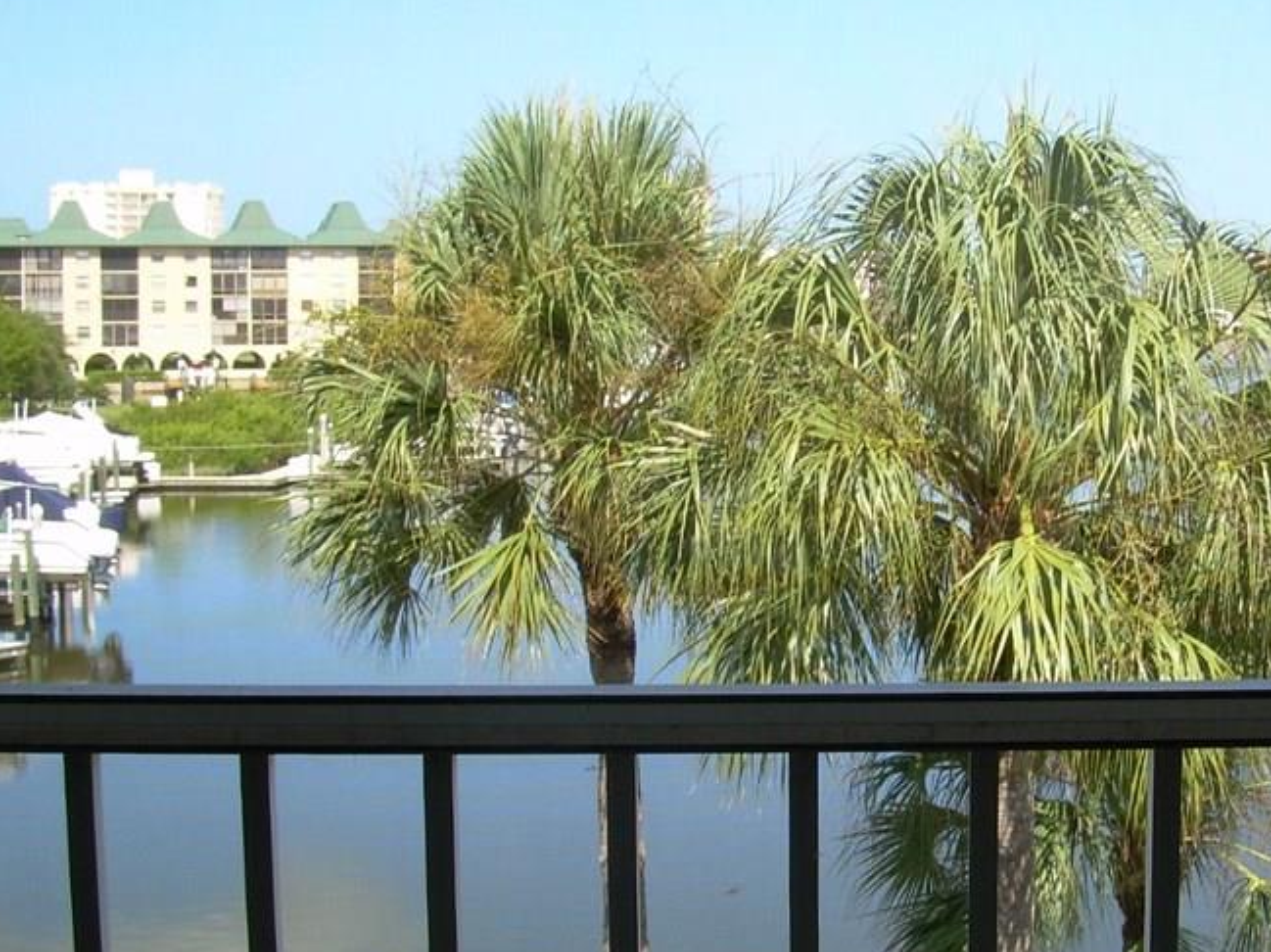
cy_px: 470
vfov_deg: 24.4
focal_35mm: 60
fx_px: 2202
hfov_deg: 31.6
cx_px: 965
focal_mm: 6.3
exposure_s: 1/162
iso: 50
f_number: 4.6
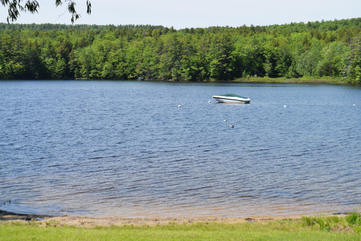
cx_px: 180
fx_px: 722
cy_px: 120
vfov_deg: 18.9
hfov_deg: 28.1
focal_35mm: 72
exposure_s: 1/400
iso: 200
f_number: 10
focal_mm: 48
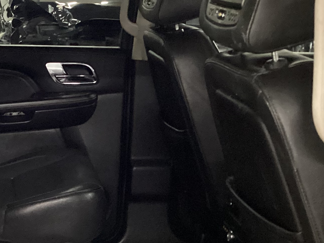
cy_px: 153
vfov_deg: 18.9
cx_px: 57
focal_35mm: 78
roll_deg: -0.9
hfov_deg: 24.5
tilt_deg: -17.0
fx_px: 730
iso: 640
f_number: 2.4
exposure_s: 1/20
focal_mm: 3.3
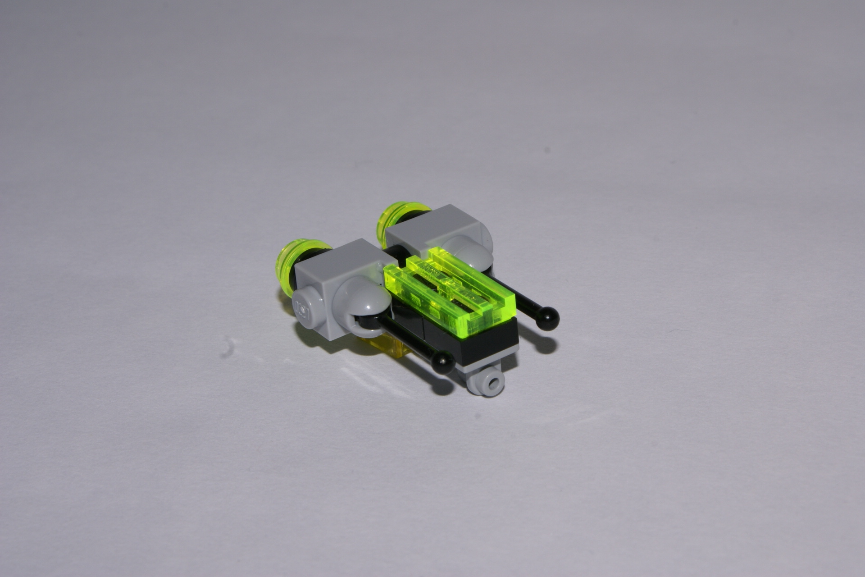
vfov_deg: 15.2
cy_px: 288
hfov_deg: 22.6
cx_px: 432
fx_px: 2162
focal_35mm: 90
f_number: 22
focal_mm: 60
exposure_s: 1/100
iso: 100
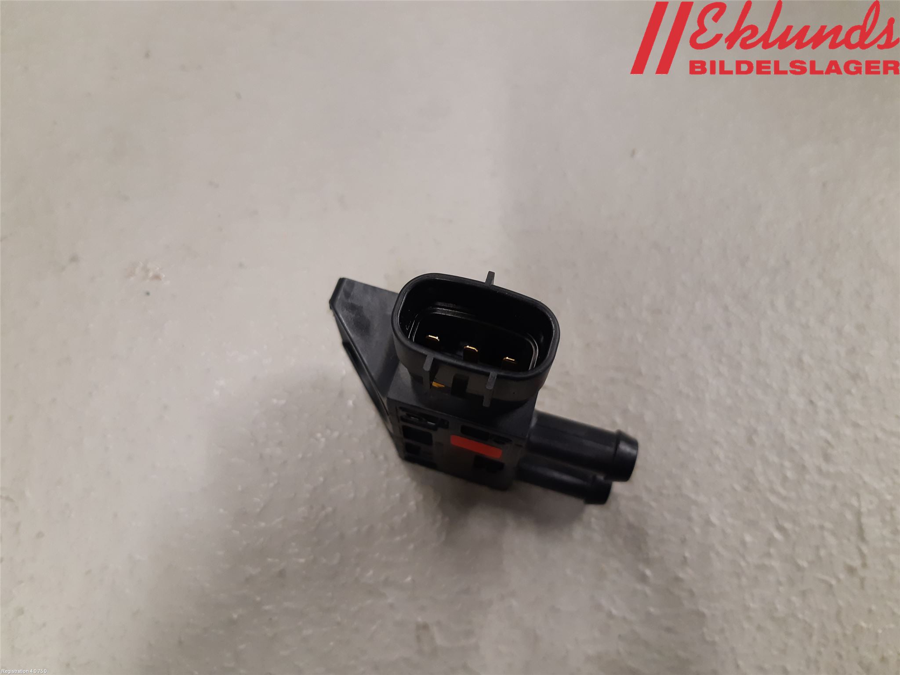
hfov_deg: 67.3
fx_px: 676
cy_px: 338
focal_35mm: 26
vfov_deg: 53.1
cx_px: 450
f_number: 1.7
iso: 160
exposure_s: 1/50
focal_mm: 3.93
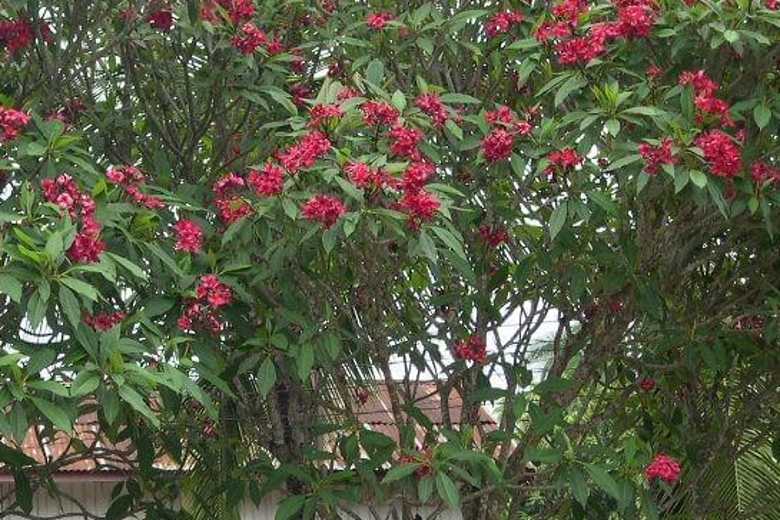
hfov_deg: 15.5
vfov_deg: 10.4
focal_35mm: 131
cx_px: 147
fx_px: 2837
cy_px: 393
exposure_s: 1/187
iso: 100
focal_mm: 14.2
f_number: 3.7
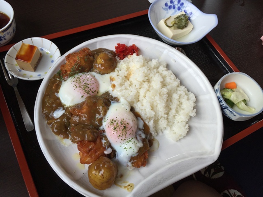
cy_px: 98
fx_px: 220
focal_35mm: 29
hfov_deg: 61.7
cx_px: 132
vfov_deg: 48.2
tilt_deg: -60.6
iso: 32
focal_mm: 4.15
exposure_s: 1/412
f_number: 2.2
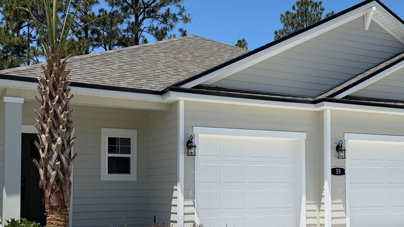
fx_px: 557
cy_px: 163
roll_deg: +0.2
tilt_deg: +2.9
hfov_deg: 39.6
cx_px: 251
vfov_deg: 22.9
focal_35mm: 52
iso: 80
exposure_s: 1/8130
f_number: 1.78
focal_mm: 6.76
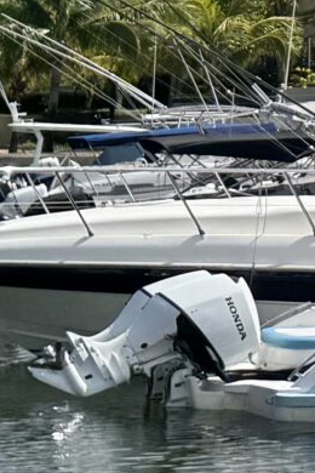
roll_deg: +0.9
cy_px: 579
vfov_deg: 12.2
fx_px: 2152
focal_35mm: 164
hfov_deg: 6.1
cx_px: -1175
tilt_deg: -12.1
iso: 80
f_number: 1.78
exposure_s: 1/6410
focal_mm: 6.76
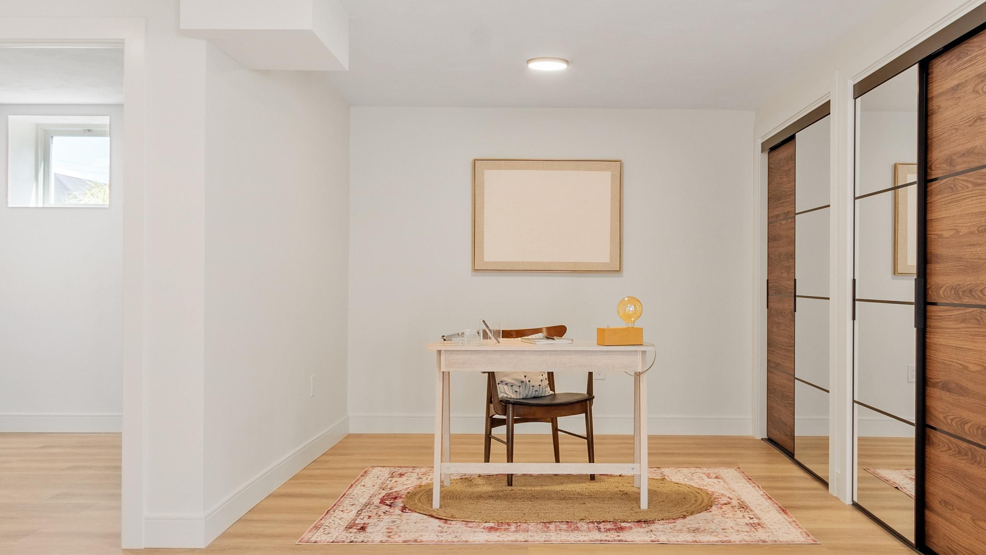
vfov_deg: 34.7
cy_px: 266
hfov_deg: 57.8
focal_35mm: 34
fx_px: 889
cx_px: 557
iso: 400
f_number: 8
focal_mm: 15
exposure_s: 1/2
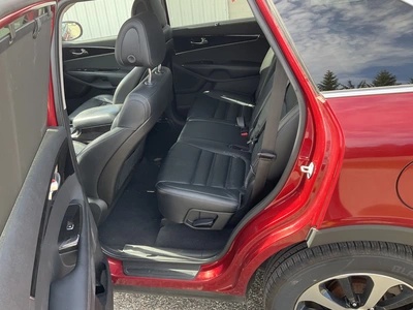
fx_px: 346
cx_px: 206
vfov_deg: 48.2
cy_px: 155
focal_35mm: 29
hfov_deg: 61.7
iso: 32
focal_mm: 3
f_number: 1.8
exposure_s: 1/122
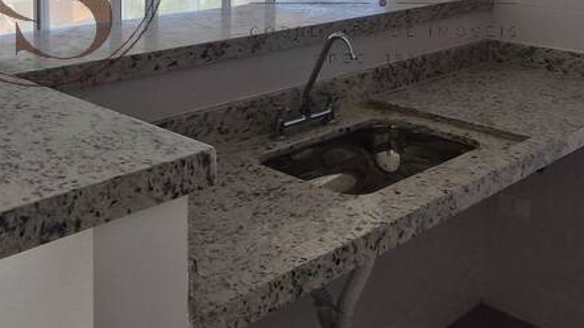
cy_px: -41
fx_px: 712
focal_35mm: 46
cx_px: 237
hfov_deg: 44.4
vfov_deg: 24.1
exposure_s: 1/376
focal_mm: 1.74
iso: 50
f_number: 2.2
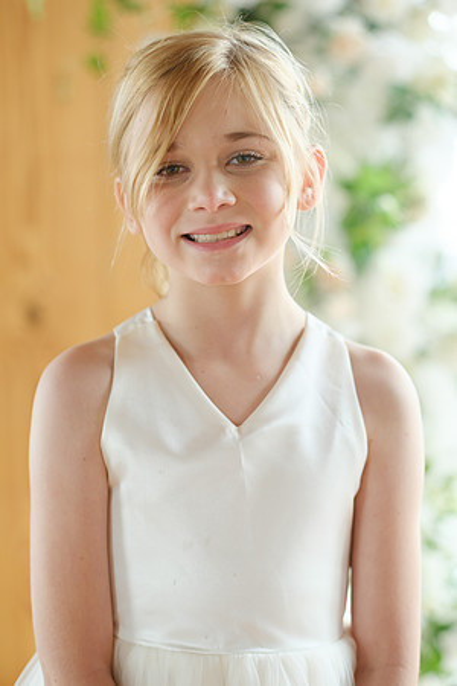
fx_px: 1599
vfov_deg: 24.2
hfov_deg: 16.3
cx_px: 228
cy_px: 343
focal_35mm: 84
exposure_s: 1/100
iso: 500
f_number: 1.8
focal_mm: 56
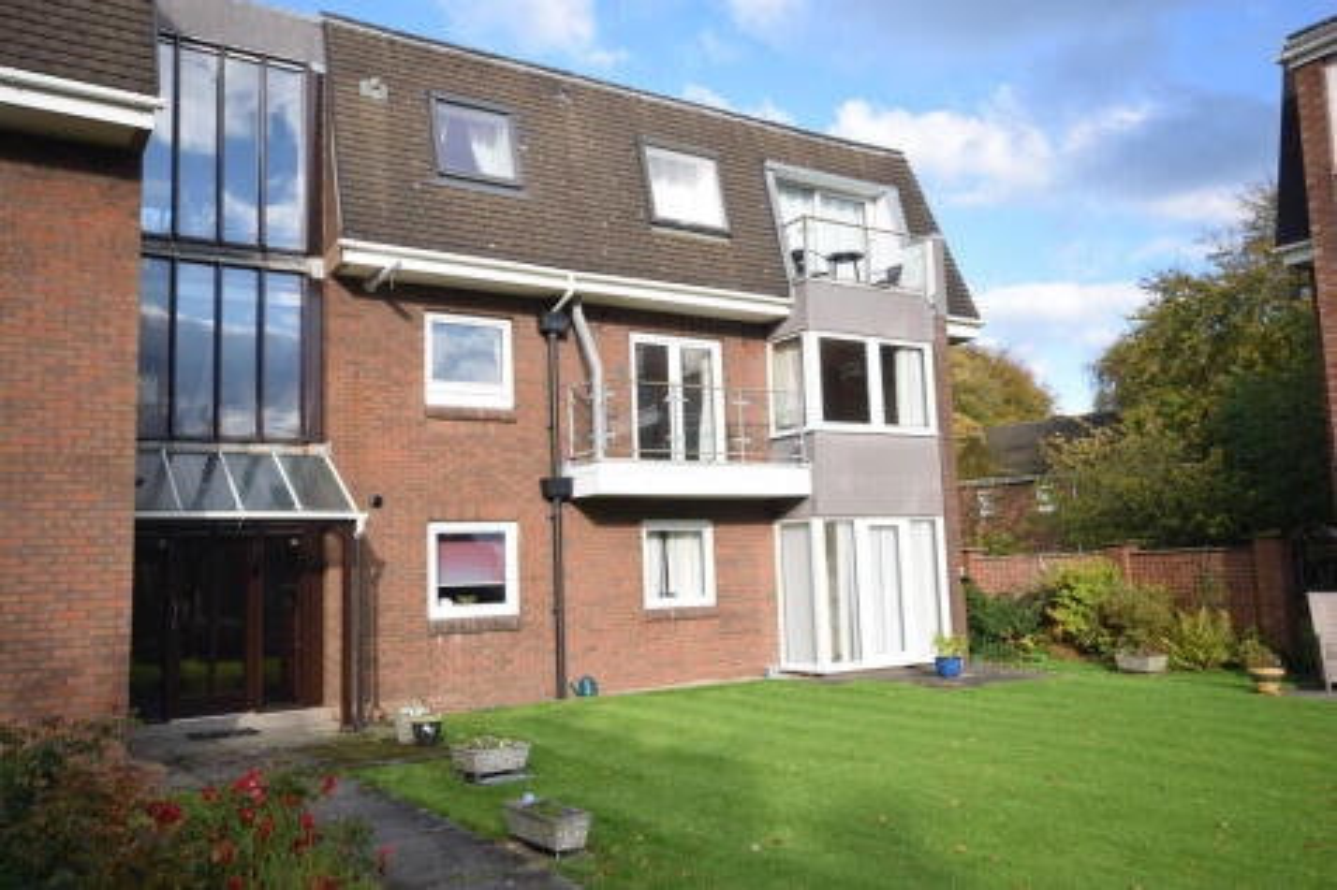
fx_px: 1114
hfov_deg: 61.9
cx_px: 668
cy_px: 445
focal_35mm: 30
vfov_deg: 43.6
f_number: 8
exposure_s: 1/250
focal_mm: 20
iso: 220
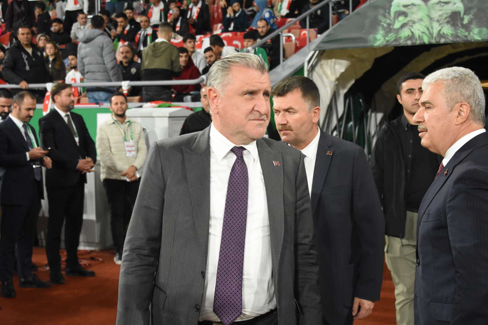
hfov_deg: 33.4
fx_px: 813
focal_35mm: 60
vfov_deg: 22.6
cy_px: 162
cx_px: 244
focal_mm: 40
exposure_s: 1/500
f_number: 4
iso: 4000
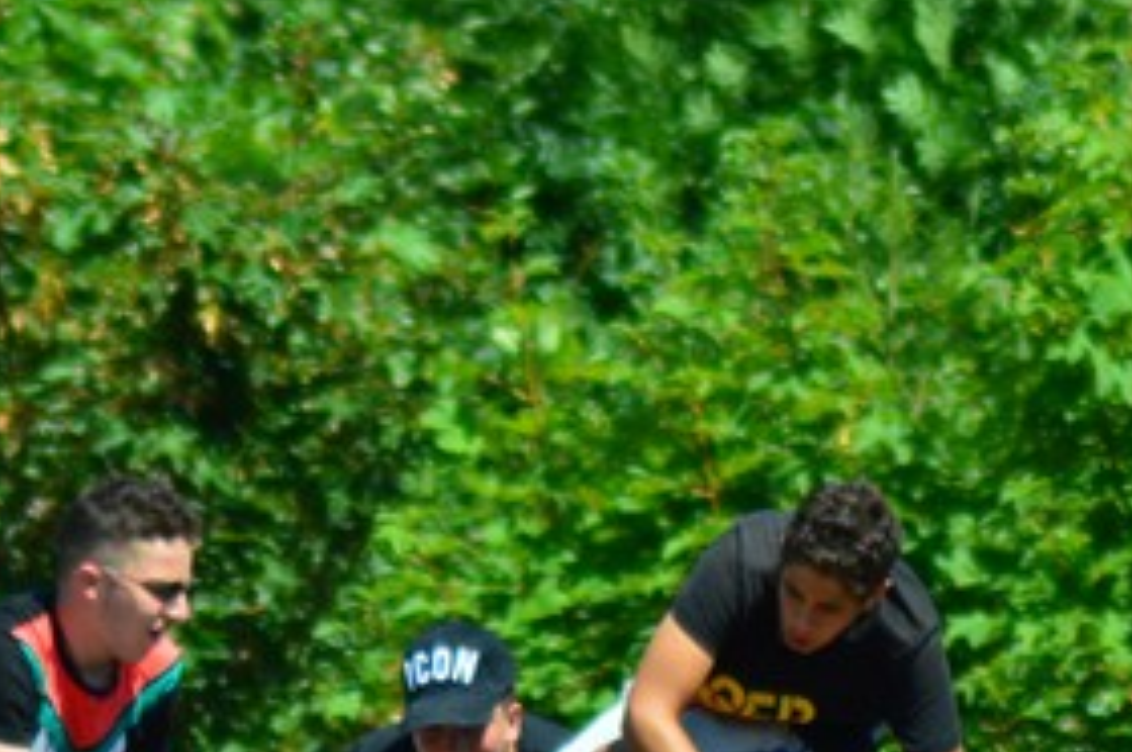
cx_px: 461
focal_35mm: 1371
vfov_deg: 1.0
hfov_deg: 1.5
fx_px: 43060
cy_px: 940
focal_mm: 250
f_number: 5
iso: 200
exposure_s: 1/800
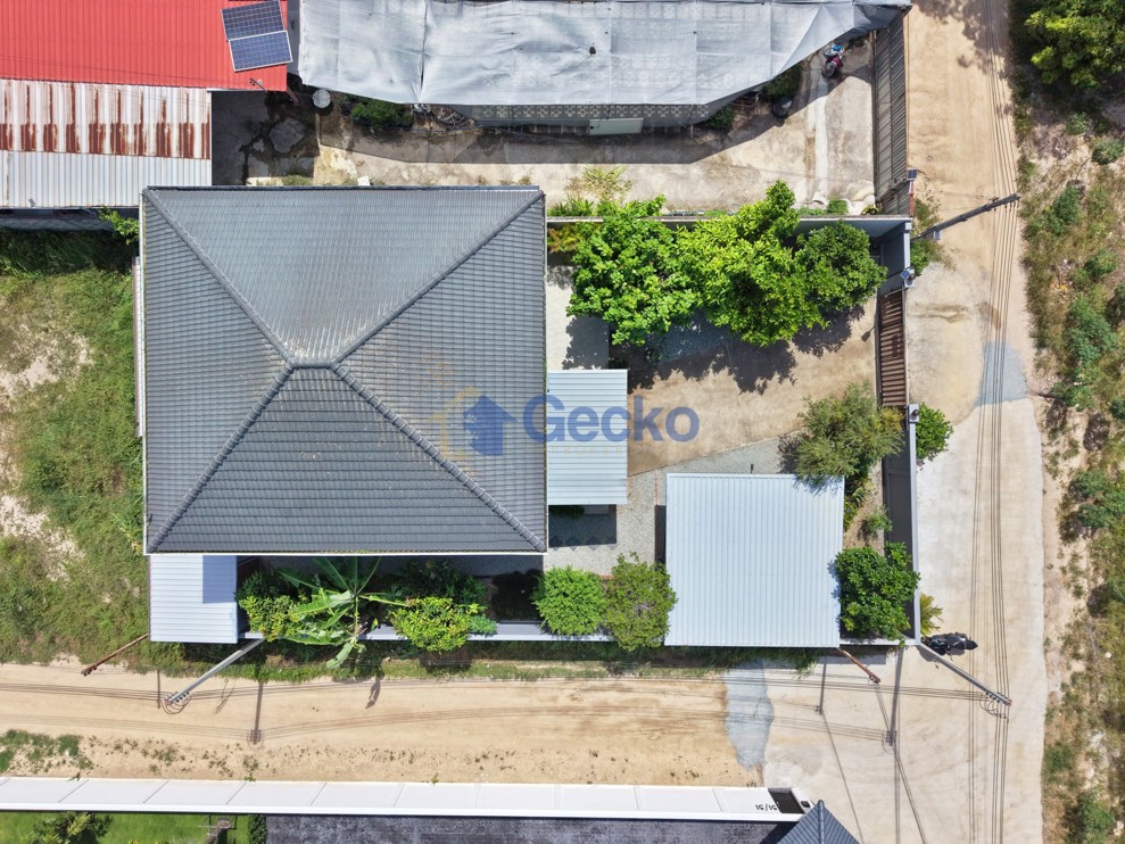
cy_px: 422
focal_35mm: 24
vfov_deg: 56.8
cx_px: 562
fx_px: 780
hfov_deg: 71.6
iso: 150
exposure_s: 1/40
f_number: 1.8
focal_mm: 8.67
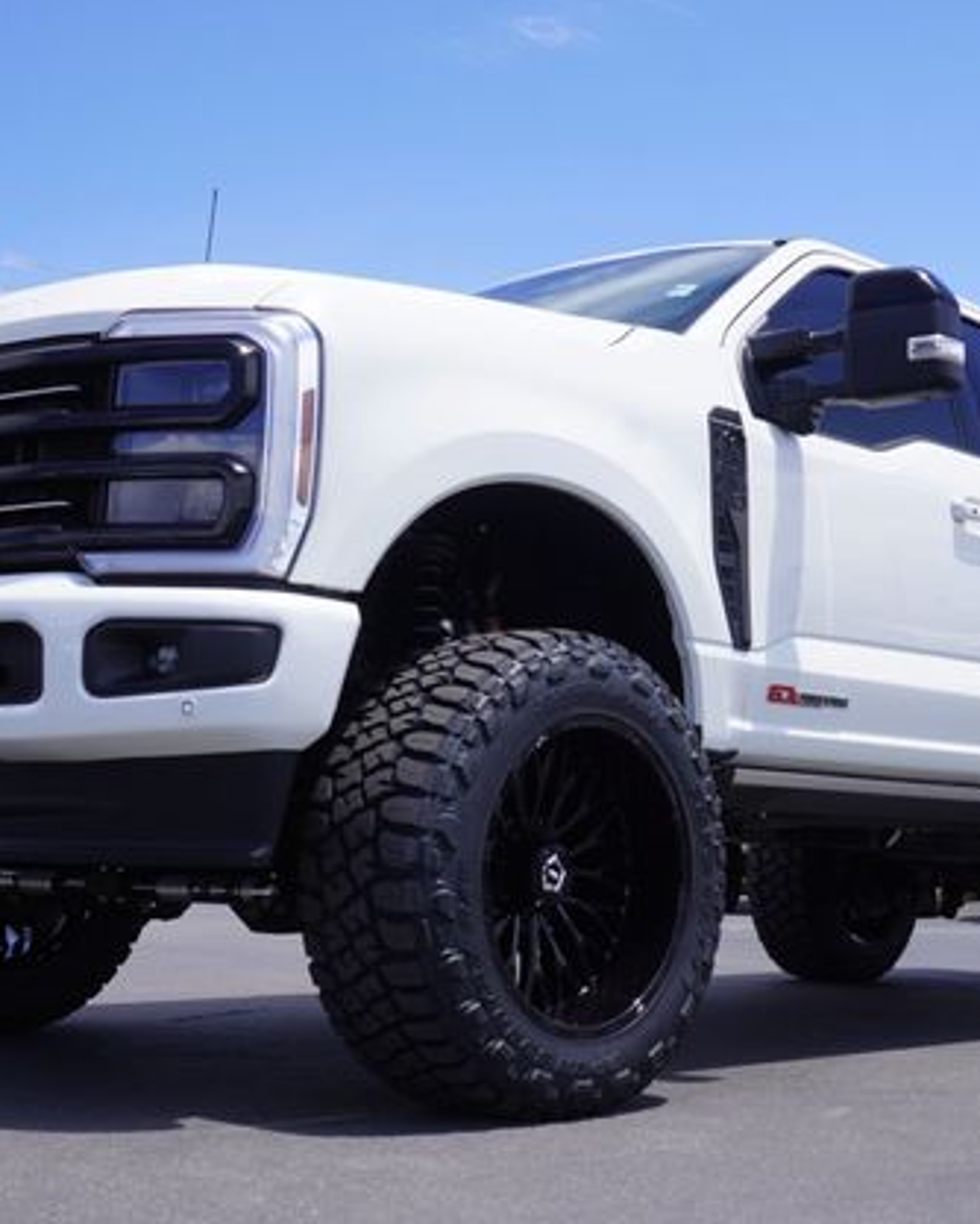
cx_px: 555
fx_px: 1801
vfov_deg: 37.5
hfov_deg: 30.4
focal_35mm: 50
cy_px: 608
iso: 100
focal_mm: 23
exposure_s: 1/125
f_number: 10
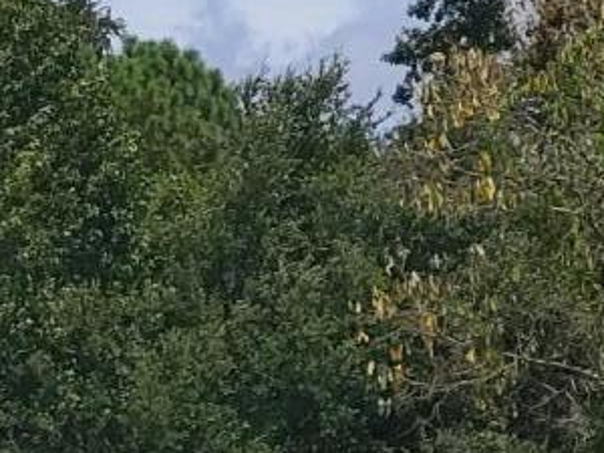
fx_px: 6055
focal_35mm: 347
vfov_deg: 4.2
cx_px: -646
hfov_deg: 5.6
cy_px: 779
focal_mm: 6
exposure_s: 1/1350
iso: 50
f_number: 2.1
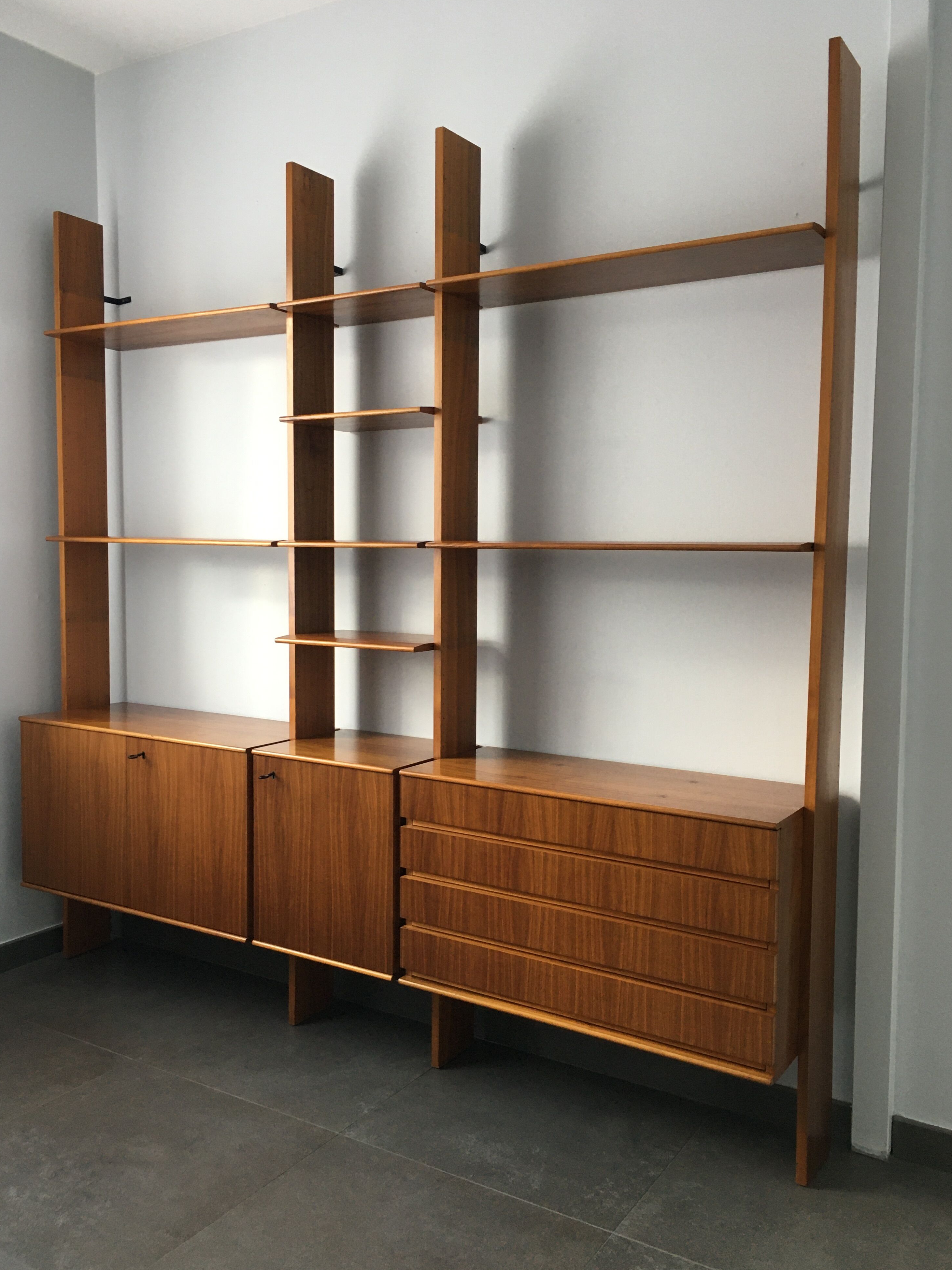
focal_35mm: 30
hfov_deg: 46.8
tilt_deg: -5.1
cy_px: 642
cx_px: 469
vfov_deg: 60.0
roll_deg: -1.2
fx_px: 1100
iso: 125
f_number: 2.2
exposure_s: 1/33
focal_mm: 4.15
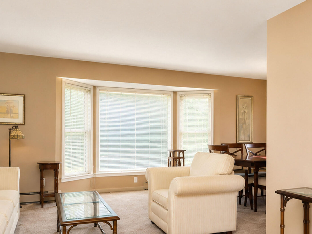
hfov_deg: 63.4
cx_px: 166
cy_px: 153
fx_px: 252
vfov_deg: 49.0
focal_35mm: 28
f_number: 4.5
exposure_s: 1/40
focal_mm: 16
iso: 64
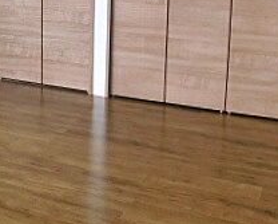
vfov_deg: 21.6
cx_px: 40
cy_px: 15
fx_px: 569
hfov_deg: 26.7
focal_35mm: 69
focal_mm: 4
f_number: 3
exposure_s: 1/40
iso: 125
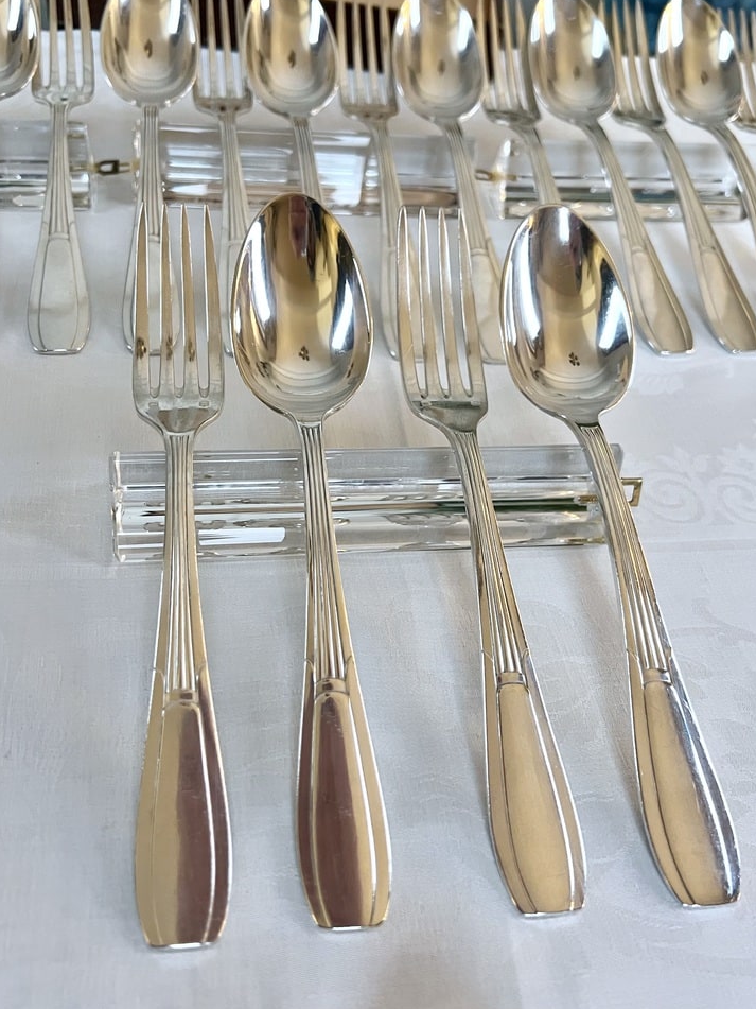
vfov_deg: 63.4
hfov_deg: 49.7
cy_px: 469
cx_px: 386
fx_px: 816
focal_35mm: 28
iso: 200
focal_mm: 5.7
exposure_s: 1/50
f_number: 1.5
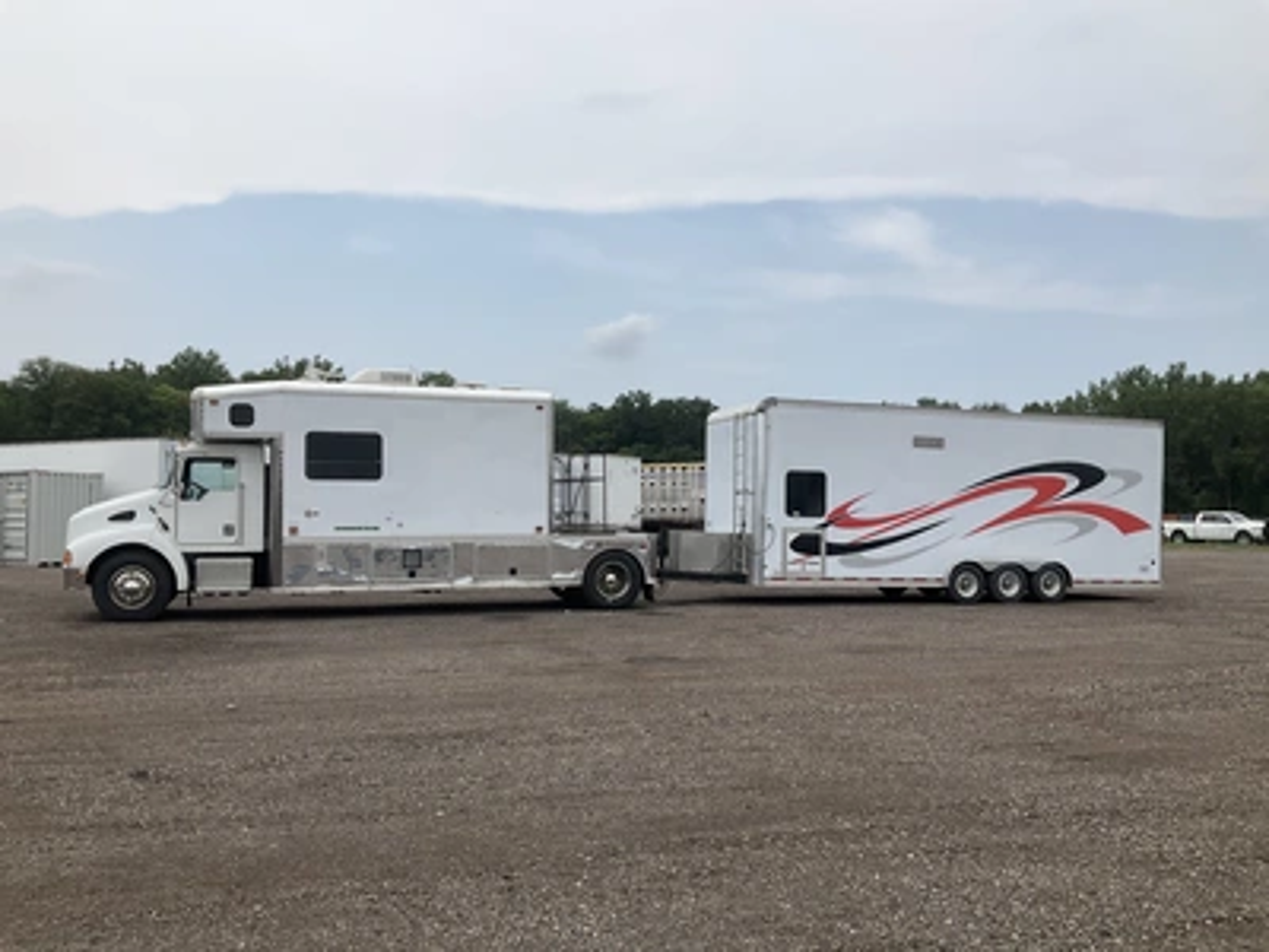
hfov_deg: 61.7
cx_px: 634
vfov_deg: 48.2
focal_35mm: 29
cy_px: 476
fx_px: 1063
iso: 25
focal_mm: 3
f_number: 1.8
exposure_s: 1/2667
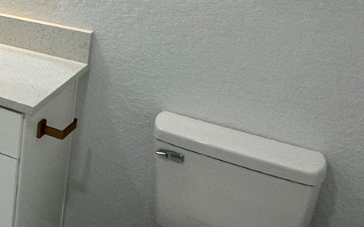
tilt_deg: -10.0
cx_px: -213
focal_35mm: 52
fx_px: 516
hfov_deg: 25.8
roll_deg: +0.1
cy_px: -39
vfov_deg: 23.0
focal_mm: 2.22
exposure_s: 1/120
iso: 125
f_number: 2.2
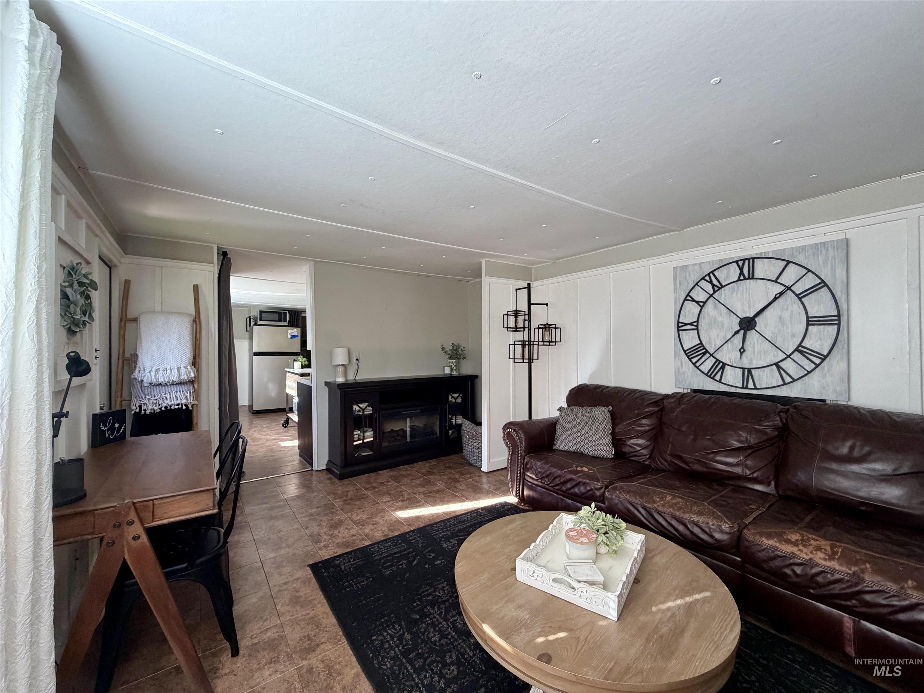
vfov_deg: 85.7
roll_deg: -0.9
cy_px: 346
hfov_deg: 102.1
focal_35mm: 14
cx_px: 462
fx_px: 374
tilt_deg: +0.8
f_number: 2.2
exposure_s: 1/121
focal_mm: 2.22
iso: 250
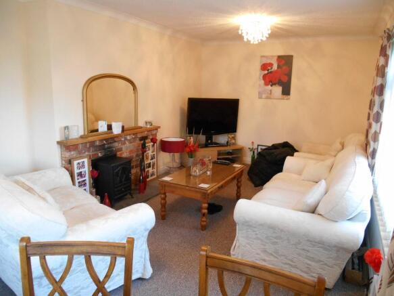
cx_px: 197
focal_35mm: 26
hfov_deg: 67.3
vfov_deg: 53.0
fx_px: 296
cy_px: 148
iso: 400
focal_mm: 4.7
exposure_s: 1/15
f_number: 3.4
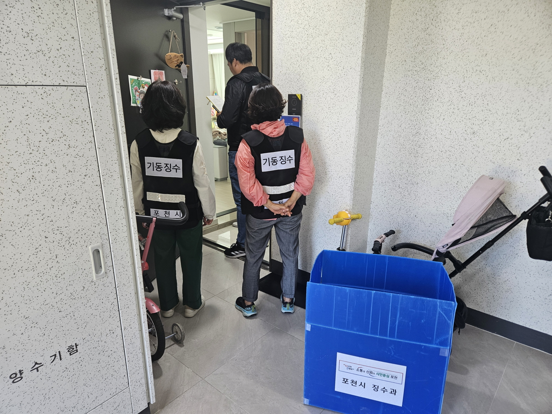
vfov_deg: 58.9
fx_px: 367
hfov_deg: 73.9
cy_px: 207
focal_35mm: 23
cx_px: 276
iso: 125
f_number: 1.8
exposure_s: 1/120
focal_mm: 5.4
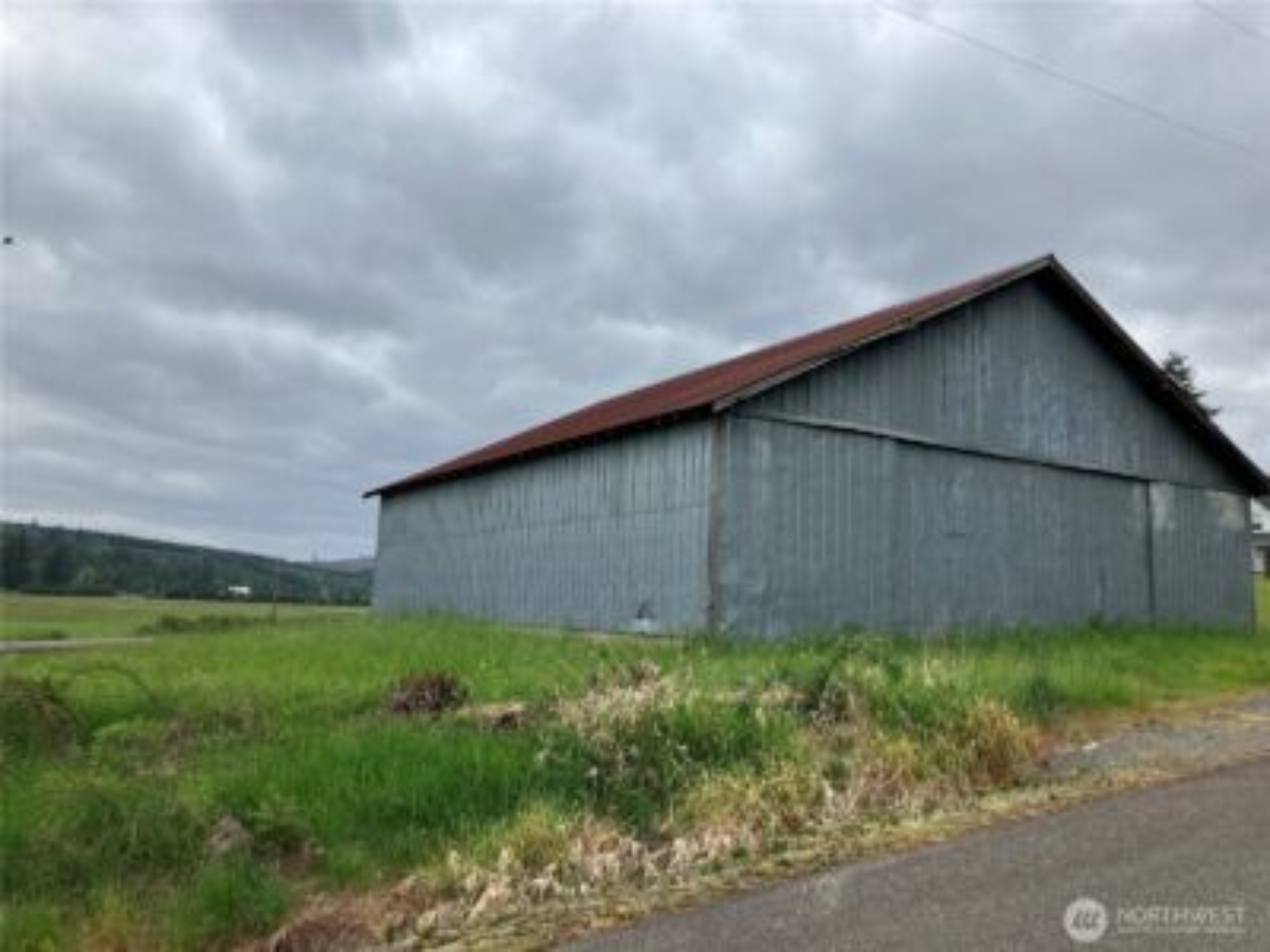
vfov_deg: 49.7
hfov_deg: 63.4
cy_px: 476
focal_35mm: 28
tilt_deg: +8.5
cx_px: 635
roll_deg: -1.1
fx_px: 1027
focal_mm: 3.99
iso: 32
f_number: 1.8
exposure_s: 1/2114
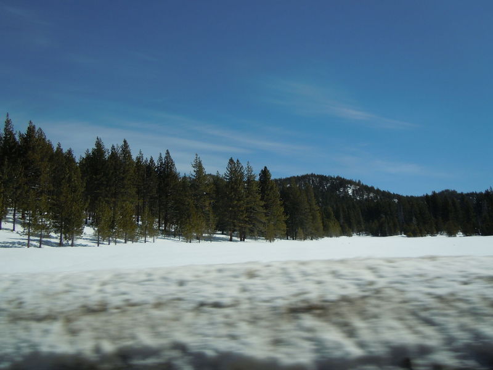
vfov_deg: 46.8
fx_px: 427
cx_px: 246
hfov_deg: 60.0
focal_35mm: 30
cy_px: 185
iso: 100
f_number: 7
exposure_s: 1/400
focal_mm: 5.4
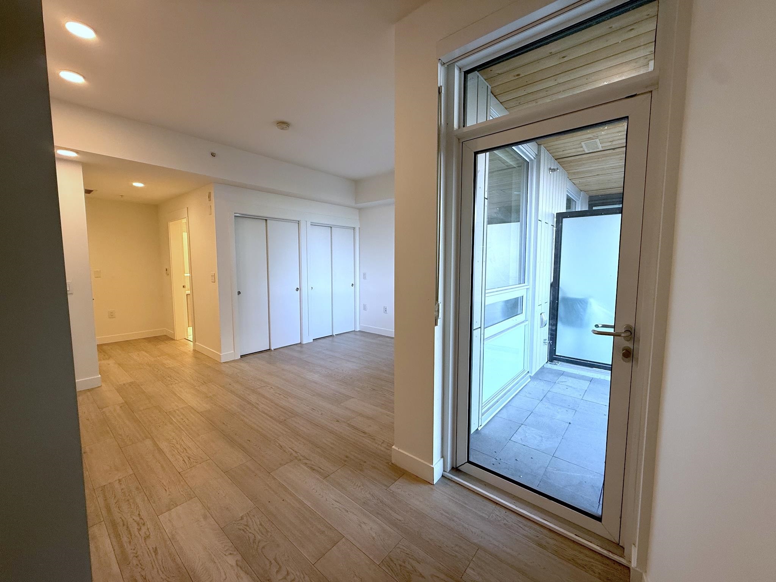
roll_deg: -0.5
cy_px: 291
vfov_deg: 85.7
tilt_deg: -4.5
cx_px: 388
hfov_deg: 102.1
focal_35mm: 14
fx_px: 314
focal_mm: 2.22
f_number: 2.2
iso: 160
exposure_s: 1/120
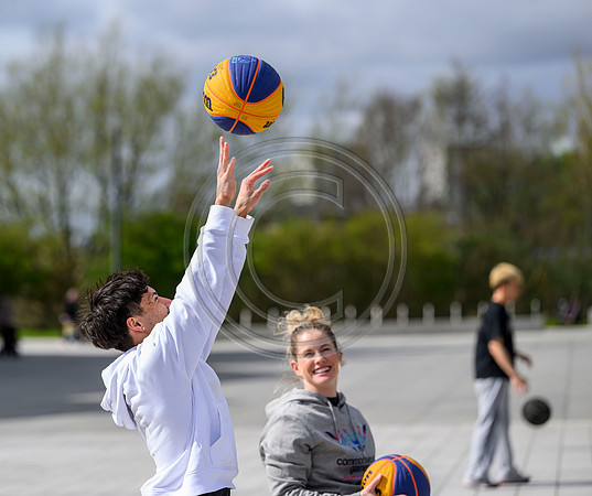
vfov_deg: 10.2
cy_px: 248
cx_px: 219
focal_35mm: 156
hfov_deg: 12.1
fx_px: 2792
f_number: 3.5
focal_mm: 135
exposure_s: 1/5000
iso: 400
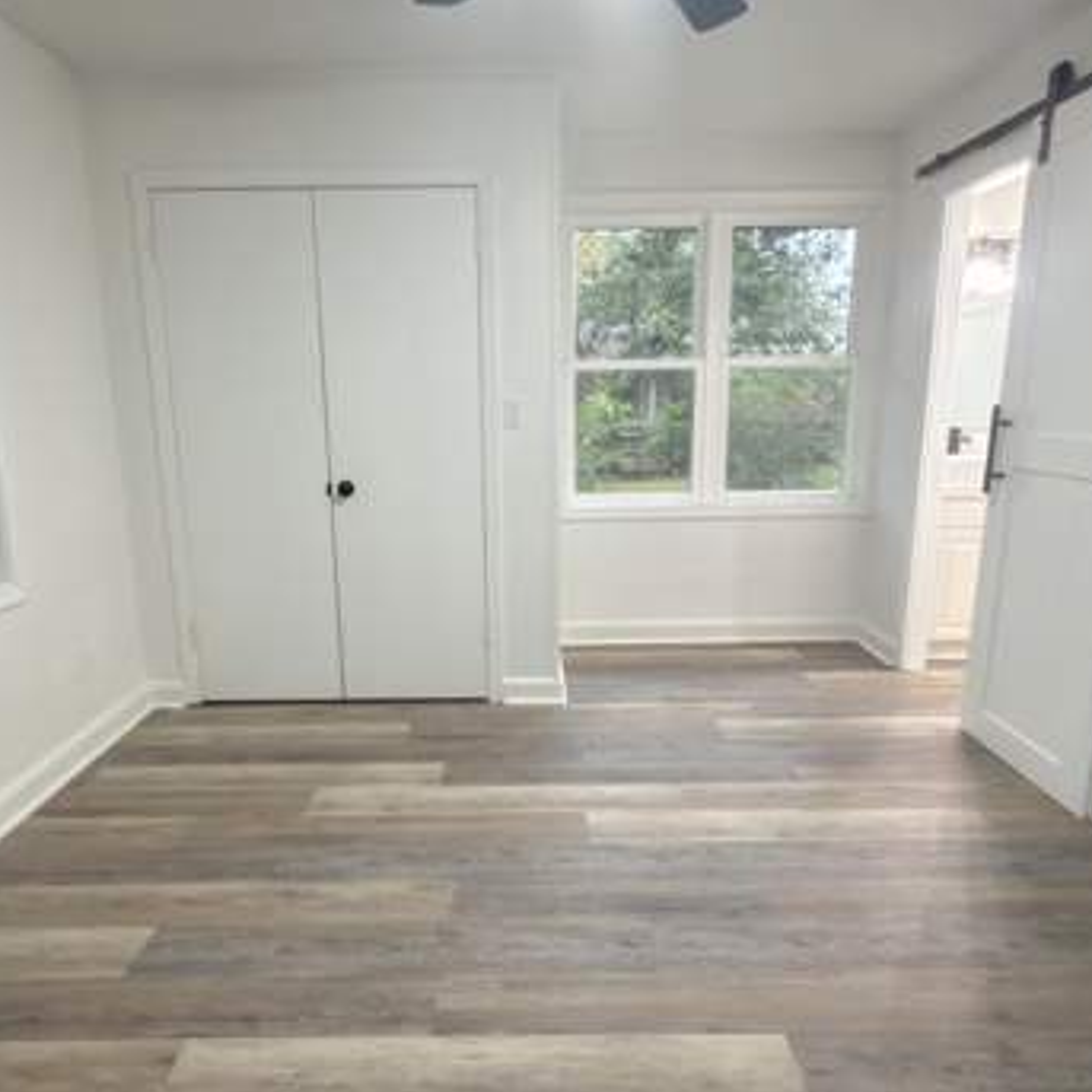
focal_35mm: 21
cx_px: 528
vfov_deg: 72.1
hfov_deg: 72.1
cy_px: 568
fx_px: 749
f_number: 2.2
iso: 160
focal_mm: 2.22
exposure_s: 1/30
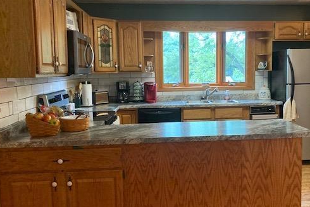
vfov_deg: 35.1
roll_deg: +0.7
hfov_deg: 50.4
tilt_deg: -4.6
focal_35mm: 38
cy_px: 97
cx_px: 185
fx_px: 327
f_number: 1.8
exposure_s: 1/30
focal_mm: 3.99
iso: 320
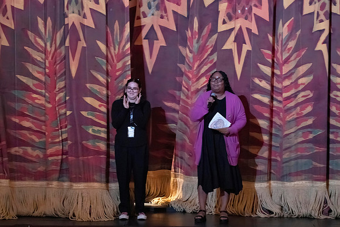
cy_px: 119
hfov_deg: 6.8
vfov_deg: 4.5
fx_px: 2866
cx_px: 187
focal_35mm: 303
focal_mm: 262
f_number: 5.6
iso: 10000
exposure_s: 1/125
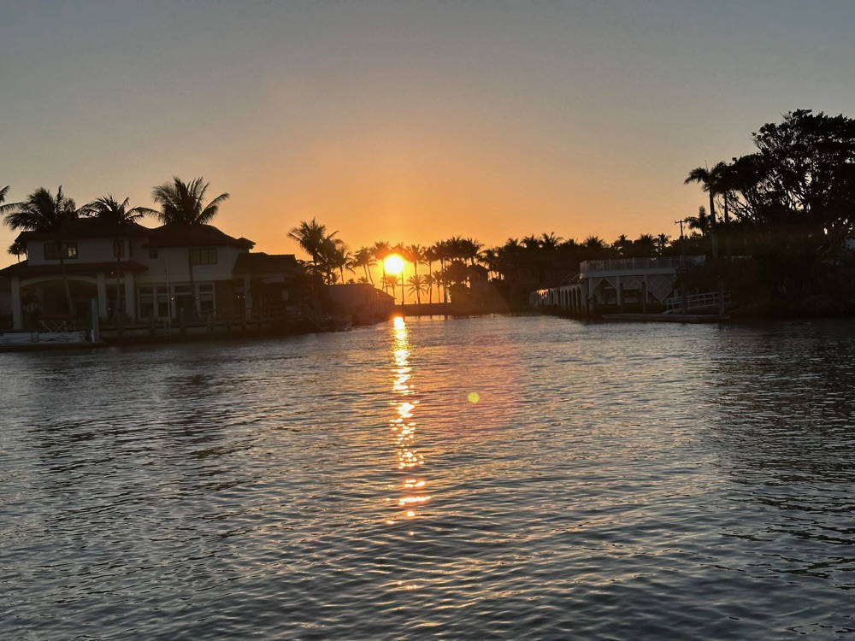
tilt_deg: -2.3
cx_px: 428
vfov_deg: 30.3
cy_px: 320
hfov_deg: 39.7
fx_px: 1186
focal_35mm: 48
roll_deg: +2.4
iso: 64
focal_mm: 6.86
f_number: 1.78
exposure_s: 1/5000
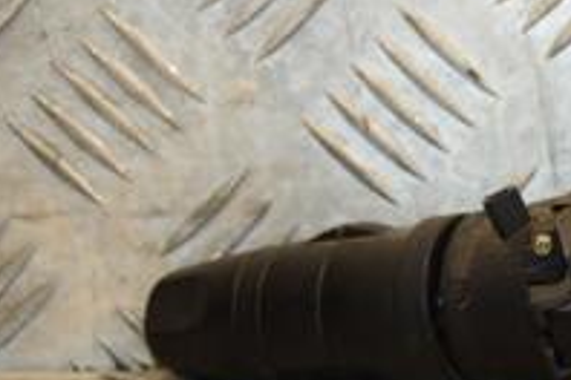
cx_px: 704
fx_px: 3244
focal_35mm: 205
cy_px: 334
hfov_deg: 9.9
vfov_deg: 6.7
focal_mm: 45
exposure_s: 1/200
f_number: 6.3
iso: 800
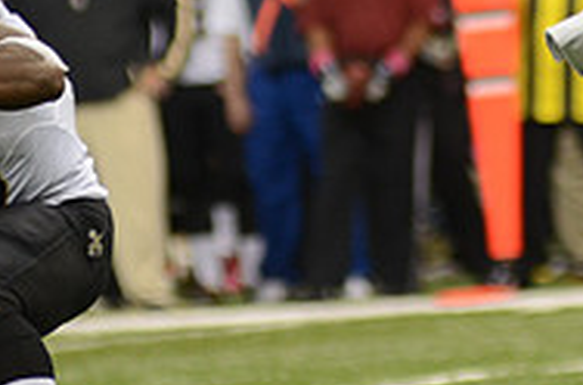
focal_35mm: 927
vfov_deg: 1.5
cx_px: 540
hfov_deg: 2.2
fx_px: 14962
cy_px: -165
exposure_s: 1/1000
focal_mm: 200
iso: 800
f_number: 2.8
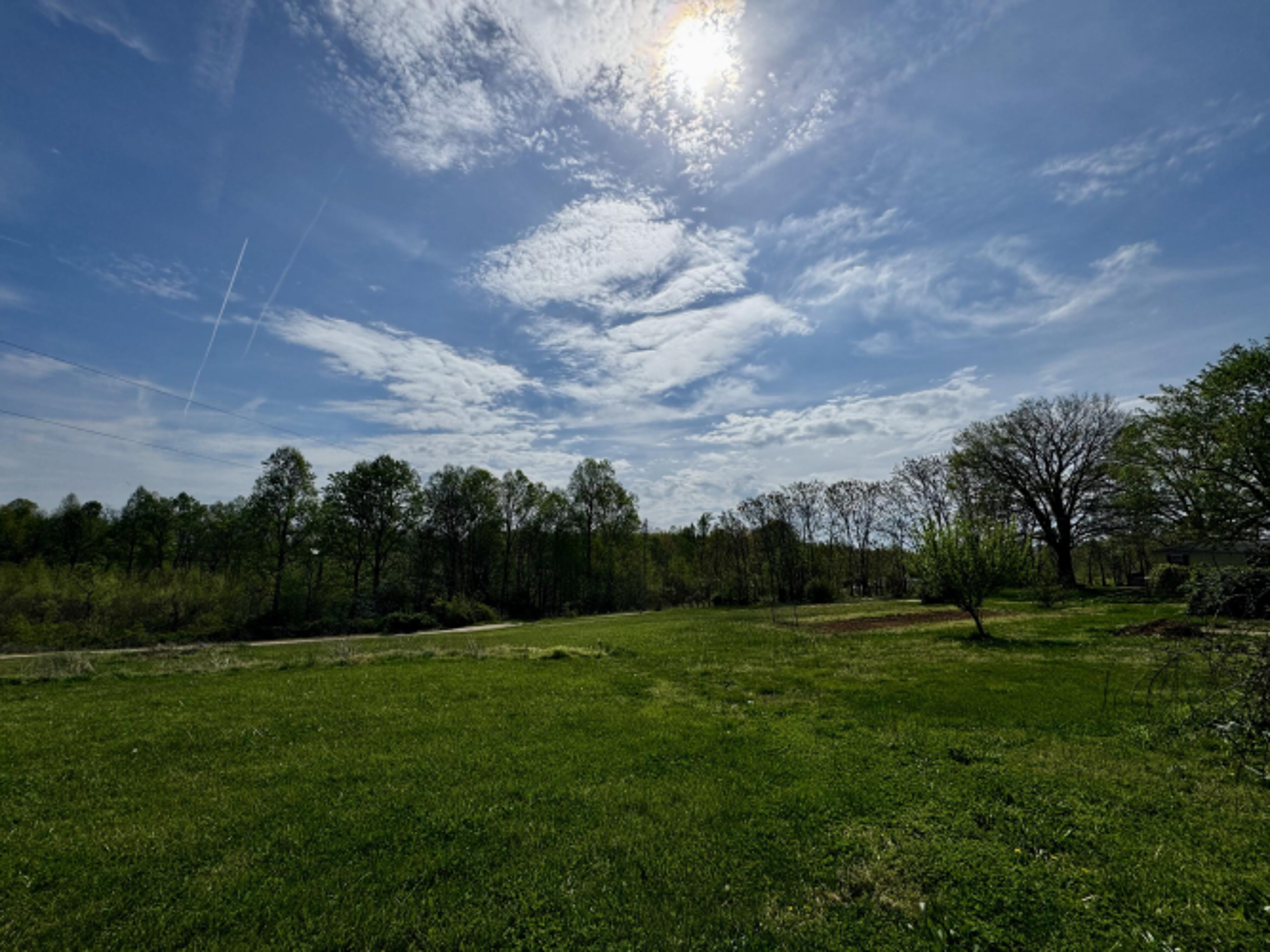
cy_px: 476
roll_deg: -1.3
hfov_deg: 102.1
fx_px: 514
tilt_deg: +8.8
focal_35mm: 14
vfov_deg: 85.7
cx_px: 635
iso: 40
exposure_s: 1/7299
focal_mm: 2.22
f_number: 2.2
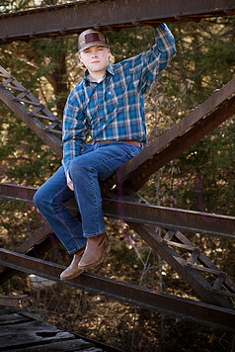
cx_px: 98
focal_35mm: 101
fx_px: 987
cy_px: 134
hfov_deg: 13.6
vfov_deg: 20.2
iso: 800
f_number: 4.5
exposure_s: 1/800
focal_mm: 80
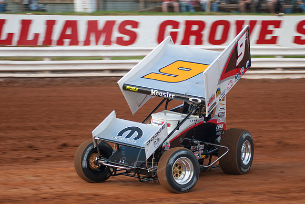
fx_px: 1018
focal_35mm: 120
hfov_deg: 17.0
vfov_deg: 11.4
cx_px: 152
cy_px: 102
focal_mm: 80
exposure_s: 1/500
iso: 250
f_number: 2.8
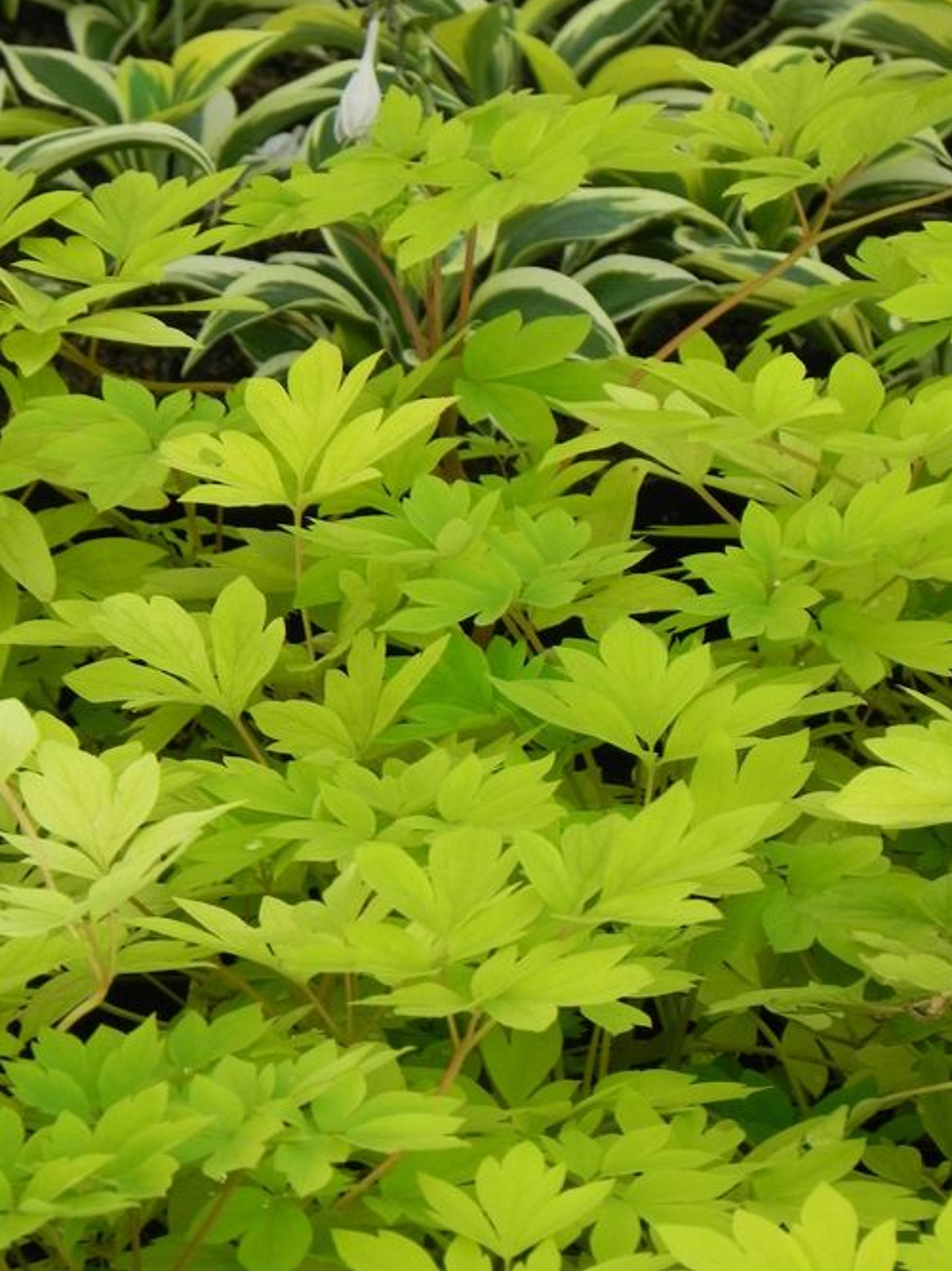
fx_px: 14819
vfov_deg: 4.9
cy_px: 713
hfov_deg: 3.7
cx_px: 388
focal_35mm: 404
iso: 160
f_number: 5
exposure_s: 1/50
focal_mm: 59.9
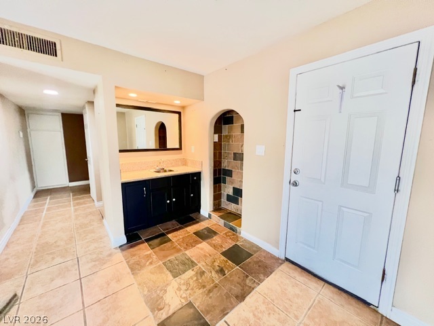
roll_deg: -0.1
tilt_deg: -7.7
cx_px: 217
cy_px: 163
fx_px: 163
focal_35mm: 13
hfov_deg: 106.2
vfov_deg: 89.9
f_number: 1.8
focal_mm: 1.57
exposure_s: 1/60
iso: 400
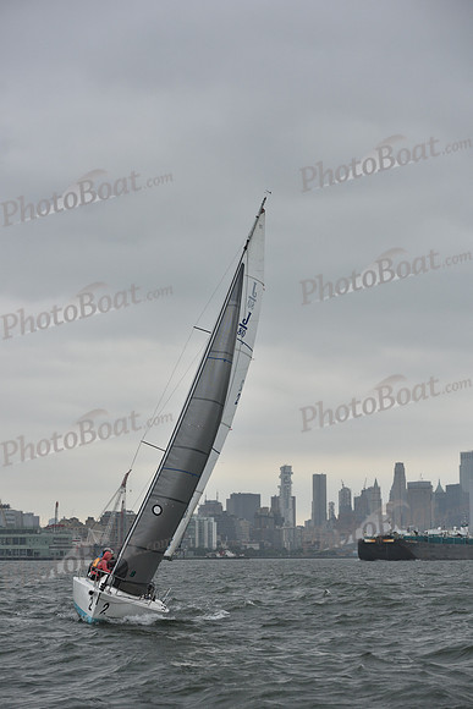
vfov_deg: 28.8
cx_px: 236
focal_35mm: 70
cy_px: 354
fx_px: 1379
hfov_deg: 19.5
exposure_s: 1/800
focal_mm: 70
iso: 320
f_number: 5.6
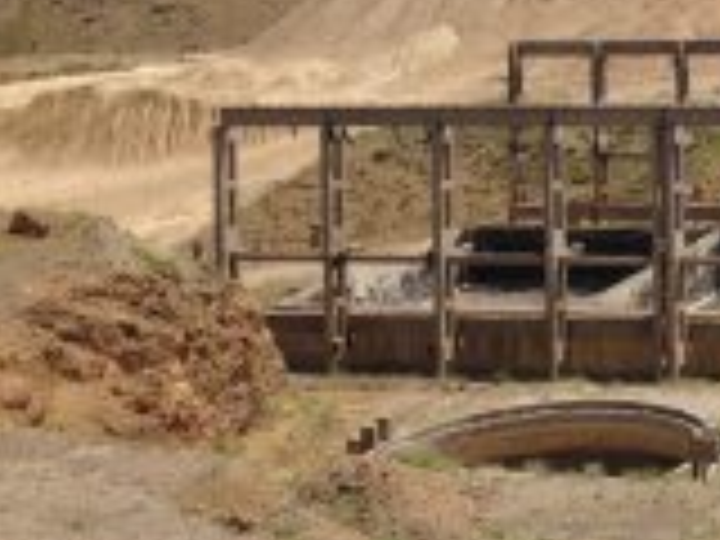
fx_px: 1976
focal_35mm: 95
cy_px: -124
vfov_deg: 15.0
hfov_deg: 18.6
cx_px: 1030
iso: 50
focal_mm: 4.12
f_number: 2.4
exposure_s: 1/2358
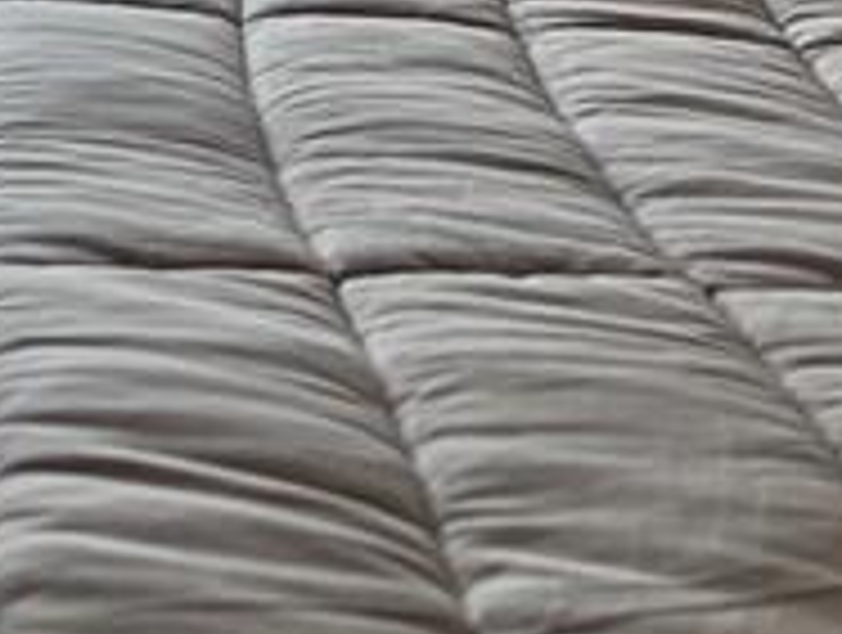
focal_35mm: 142
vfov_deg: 9.6
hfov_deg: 13.7
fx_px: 3461
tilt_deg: -0.9
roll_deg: -0.4
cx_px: 41
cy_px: -737
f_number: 1.5
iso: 50
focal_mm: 5.7
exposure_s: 1/518
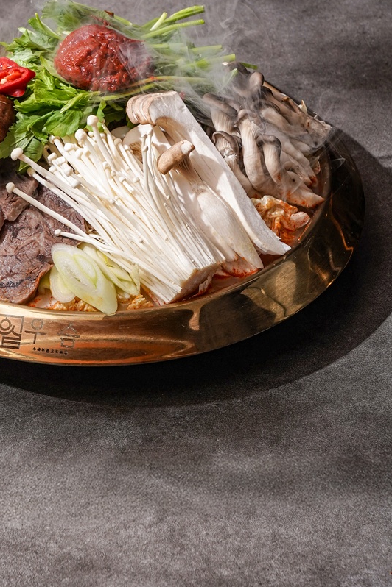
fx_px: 2548
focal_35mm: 156
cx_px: 83
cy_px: 118
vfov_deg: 13.1
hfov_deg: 8.8
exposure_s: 1/125
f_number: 11
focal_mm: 83
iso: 250
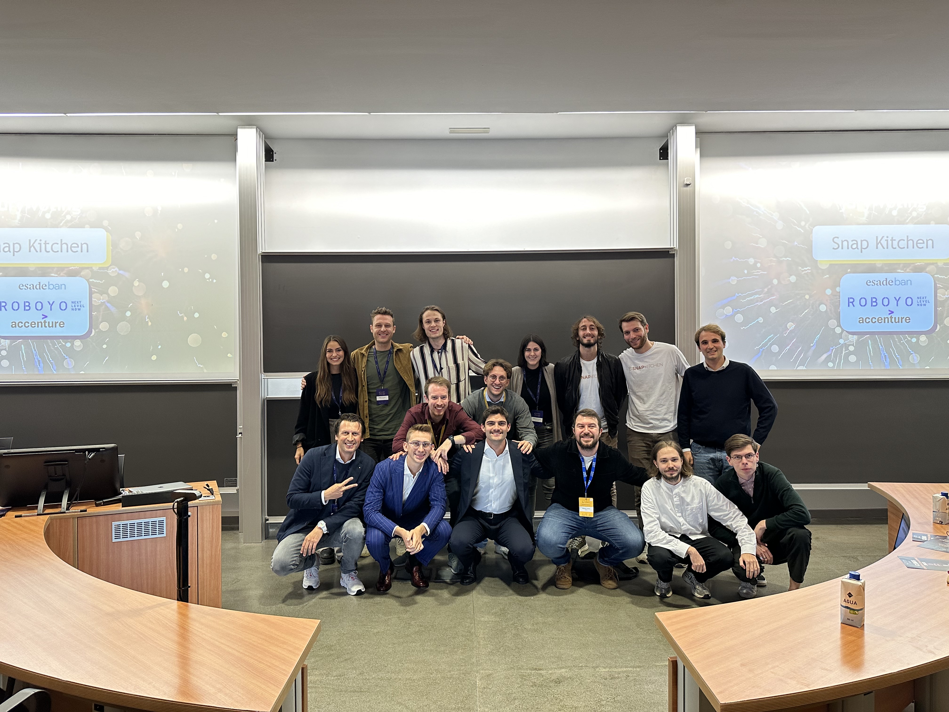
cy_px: 356
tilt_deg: +1.3
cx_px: 474
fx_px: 658
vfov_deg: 56.8
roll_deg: +0.2
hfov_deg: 71.6
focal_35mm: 24
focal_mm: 6.86
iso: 200
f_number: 1.78
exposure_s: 1/50
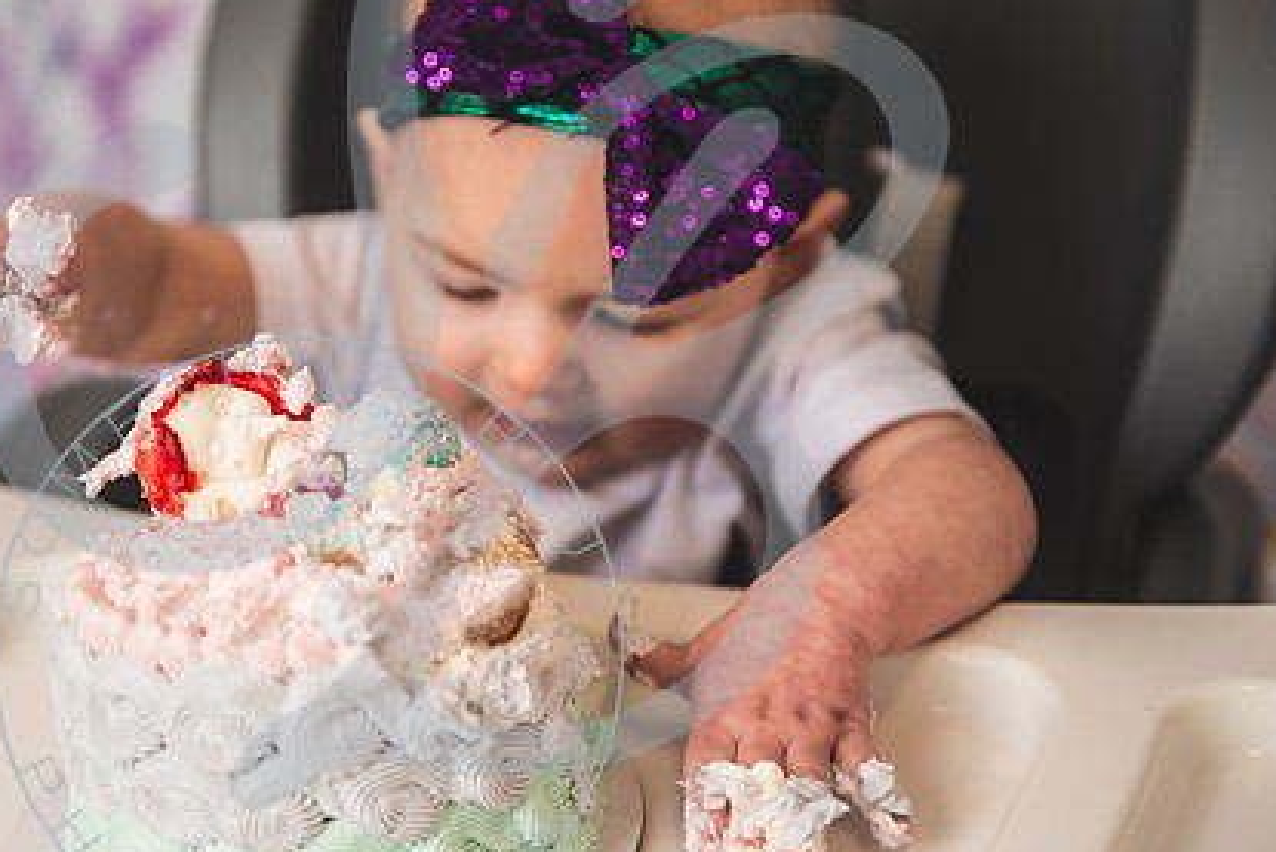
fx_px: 2872
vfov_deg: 16.9
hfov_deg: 25.0
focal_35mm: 81
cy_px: 395
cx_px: 461
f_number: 2.8
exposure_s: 1/160
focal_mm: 58
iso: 250
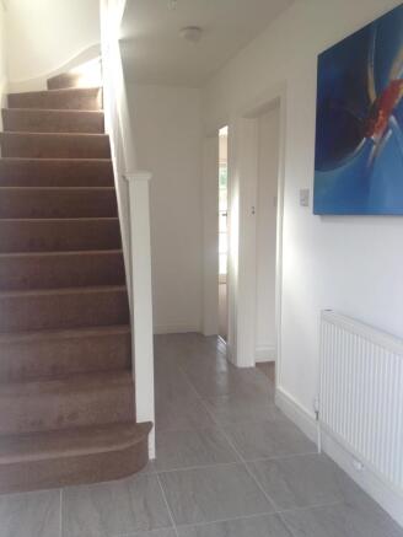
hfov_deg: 40.7
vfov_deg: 52.6
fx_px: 543
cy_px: 268
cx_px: 202
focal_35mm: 35
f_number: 2.4
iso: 50
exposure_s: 1/180
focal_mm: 4.28
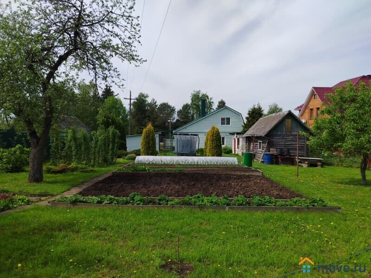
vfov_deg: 56.8
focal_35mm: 24
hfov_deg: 71.6
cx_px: 186
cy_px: 139
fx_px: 257
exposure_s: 1/939
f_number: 1.75
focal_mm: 5.25
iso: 50
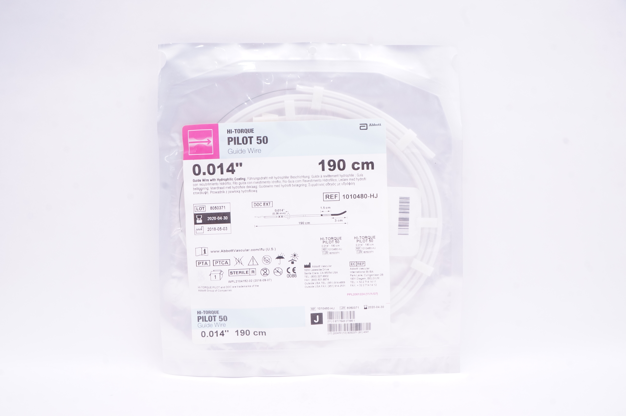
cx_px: 313
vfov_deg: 47.8
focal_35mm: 27
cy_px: 208
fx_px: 469
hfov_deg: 67.4
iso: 800
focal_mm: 18
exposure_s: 1/15
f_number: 14
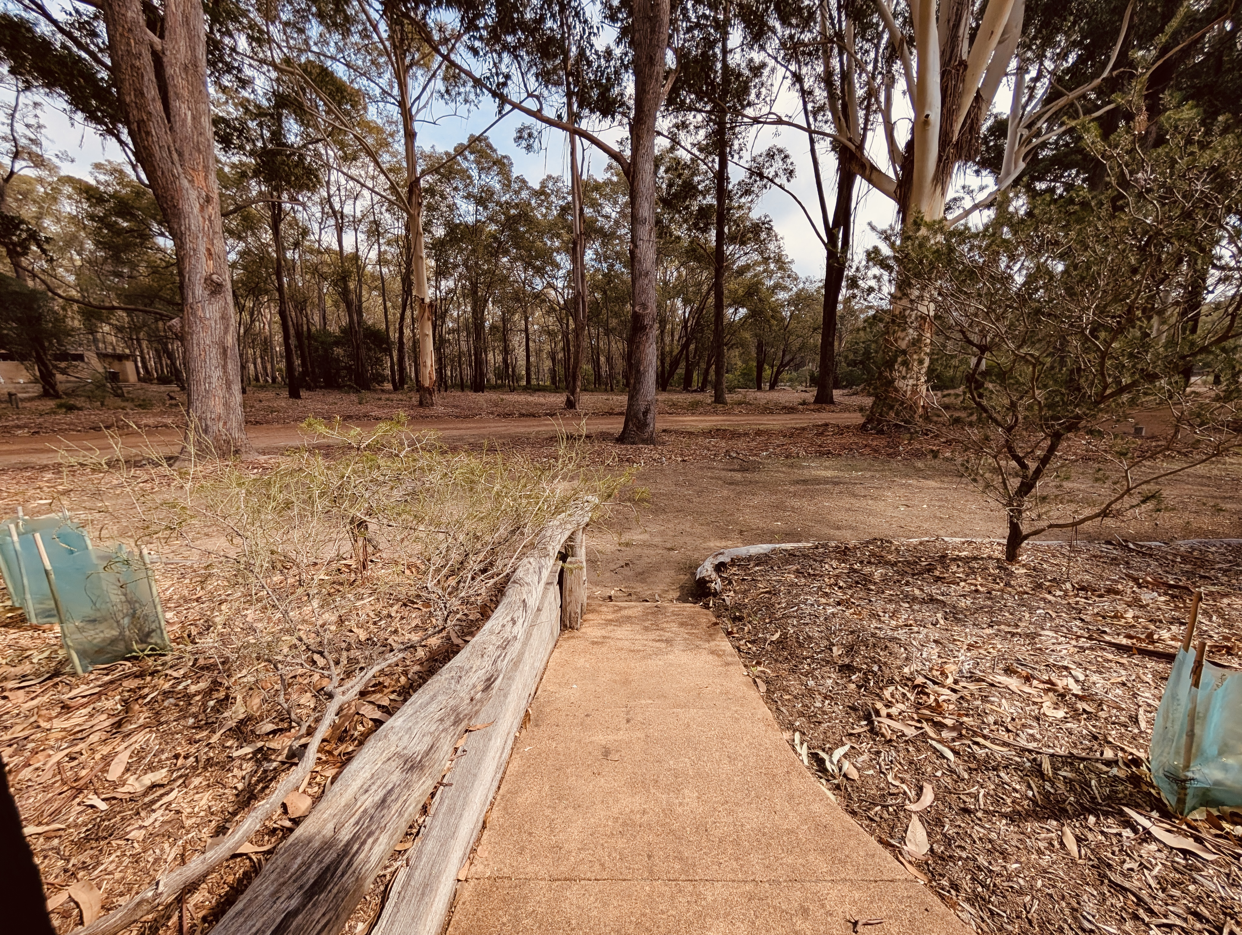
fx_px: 431
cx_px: 621
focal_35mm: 12
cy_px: 468
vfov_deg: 94.6
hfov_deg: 110.5
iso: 48
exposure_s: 1/2088
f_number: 1.7
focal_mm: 2.02
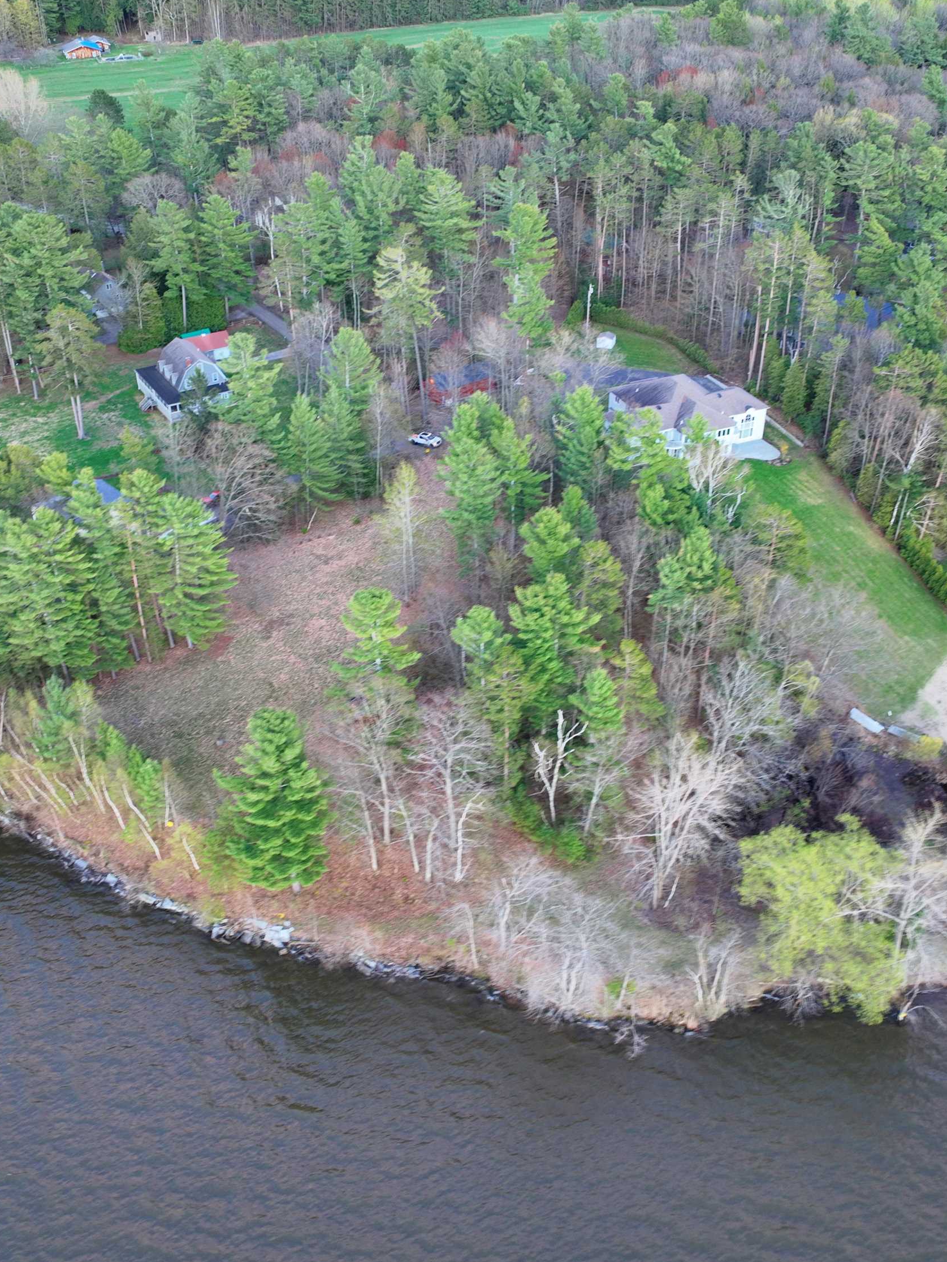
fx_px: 1204
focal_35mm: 33
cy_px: 619
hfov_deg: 42.9
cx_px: 473
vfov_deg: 55.3
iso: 100
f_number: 2.8
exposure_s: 1/20
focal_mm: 12.29
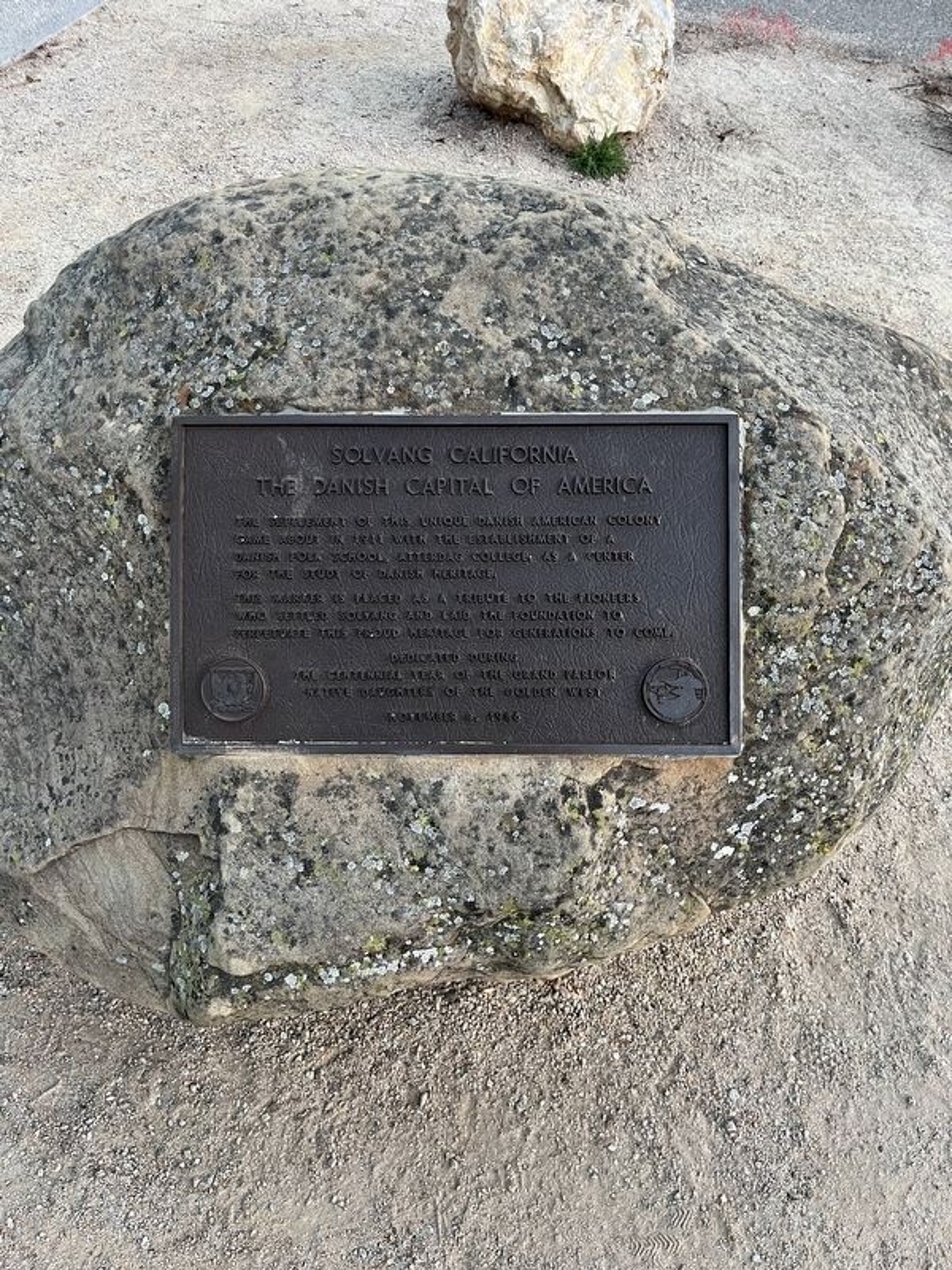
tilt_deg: -54.7
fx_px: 953
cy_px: 635
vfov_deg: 67.3
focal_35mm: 26
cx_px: 476
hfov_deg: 53.1
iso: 160
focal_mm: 5.1
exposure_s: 1/60
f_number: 1.6
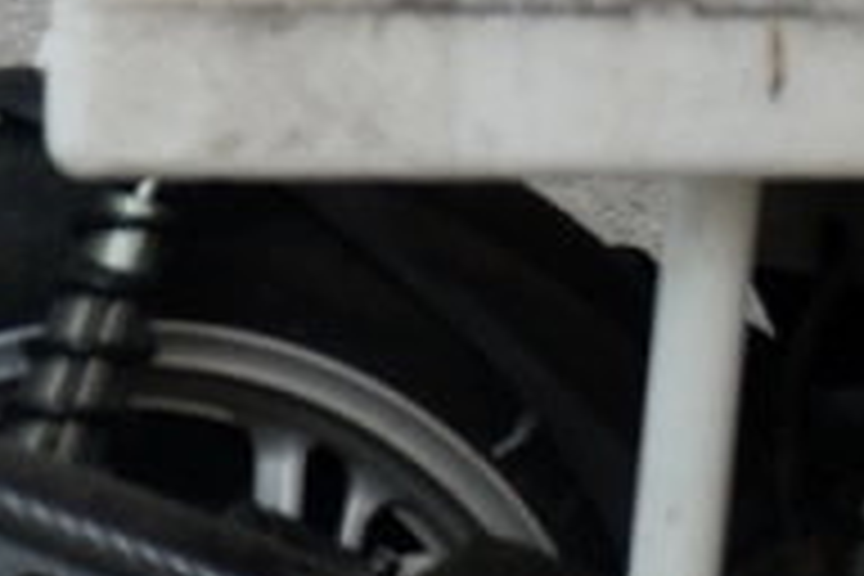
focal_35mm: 263
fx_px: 6312
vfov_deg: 5.0
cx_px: 1566
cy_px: -1084
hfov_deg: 7.6
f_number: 3.2
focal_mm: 28.9
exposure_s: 1/150
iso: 200
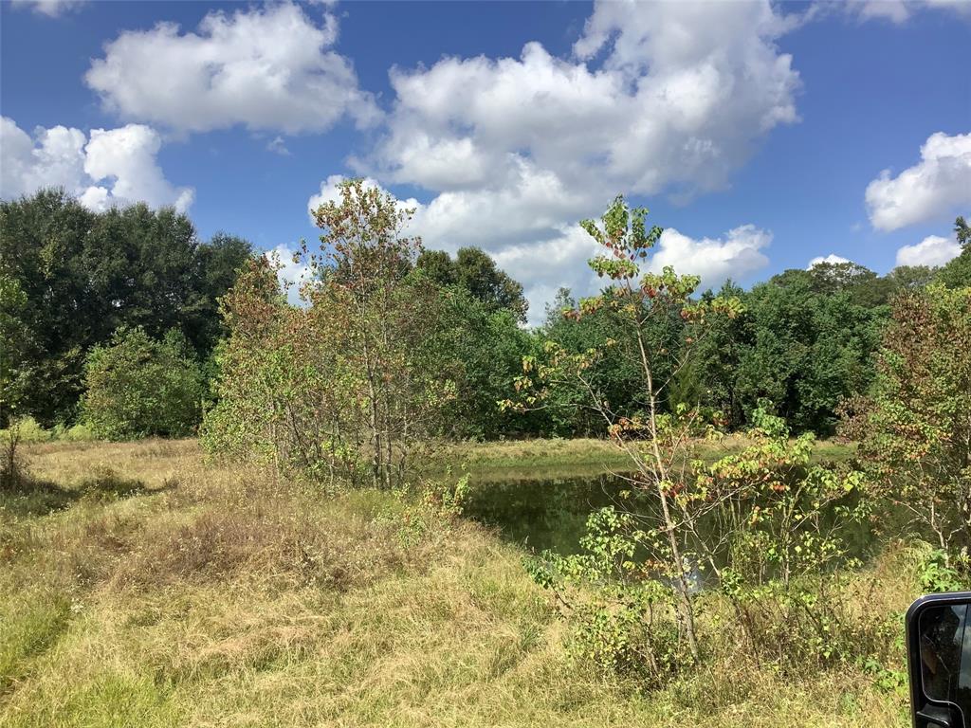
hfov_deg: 58.4
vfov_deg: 45.4
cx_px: 486
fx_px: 870
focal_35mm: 31
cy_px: 364
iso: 25
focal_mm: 3.3
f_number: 2.4
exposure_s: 1/1538
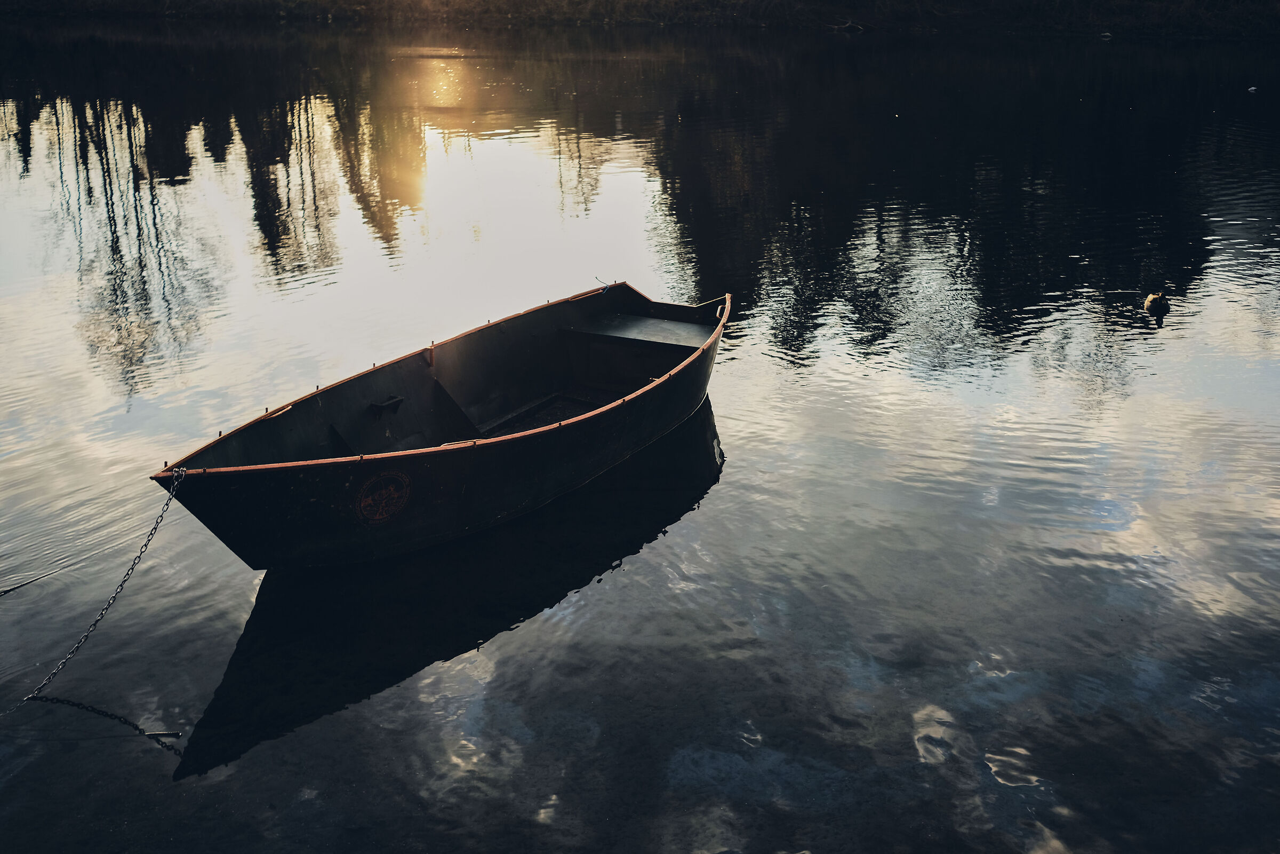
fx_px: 1458
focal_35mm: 41
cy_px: 427
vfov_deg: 32.6
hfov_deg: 47.4
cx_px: 640
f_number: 4
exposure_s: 1/500
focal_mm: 27
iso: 200
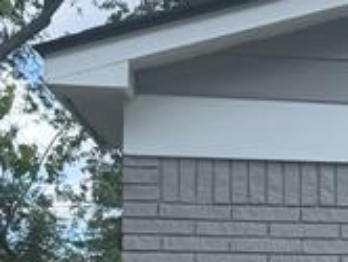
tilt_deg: +5.0
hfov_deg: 11.9
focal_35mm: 148
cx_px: 694
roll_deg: +1.2
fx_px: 1490
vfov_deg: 9.9
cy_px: 293
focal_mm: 6.76
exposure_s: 1/2907
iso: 80
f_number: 1.78
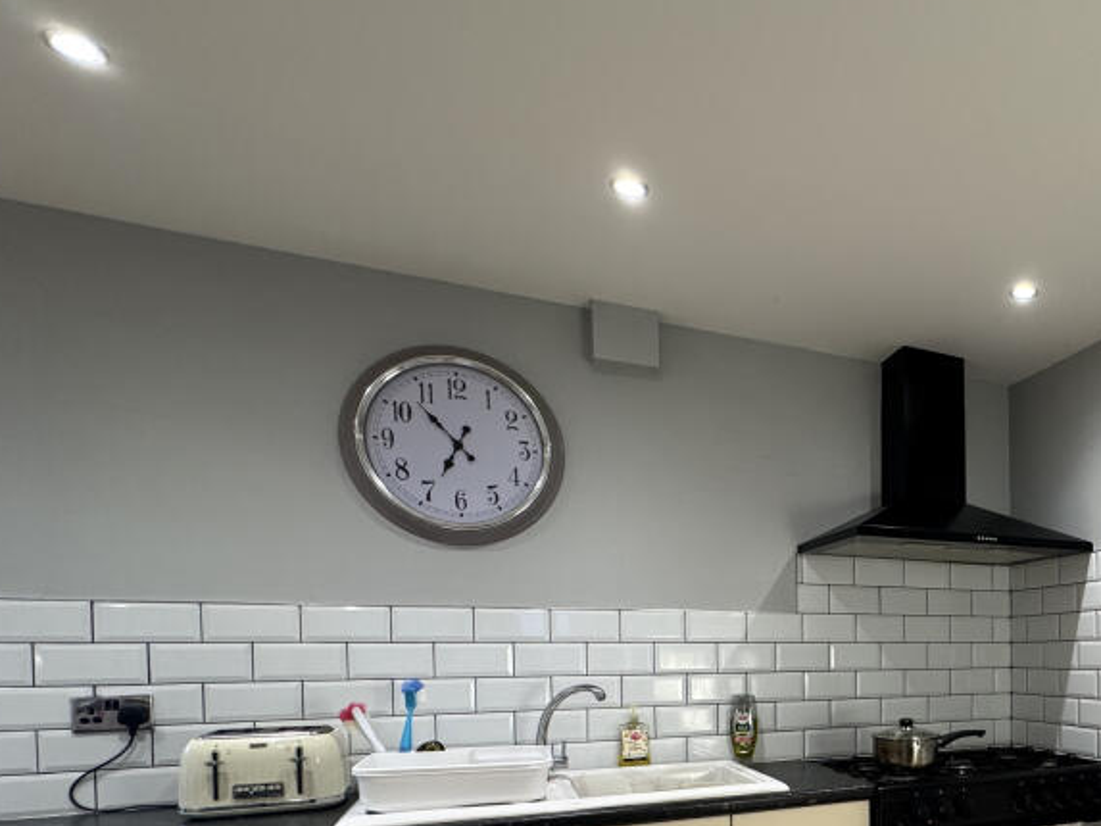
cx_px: 893
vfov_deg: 51.1
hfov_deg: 63.0
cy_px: 676
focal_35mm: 25
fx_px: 795
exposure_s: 1/100
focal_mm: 2.22
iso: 250
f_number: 2.2
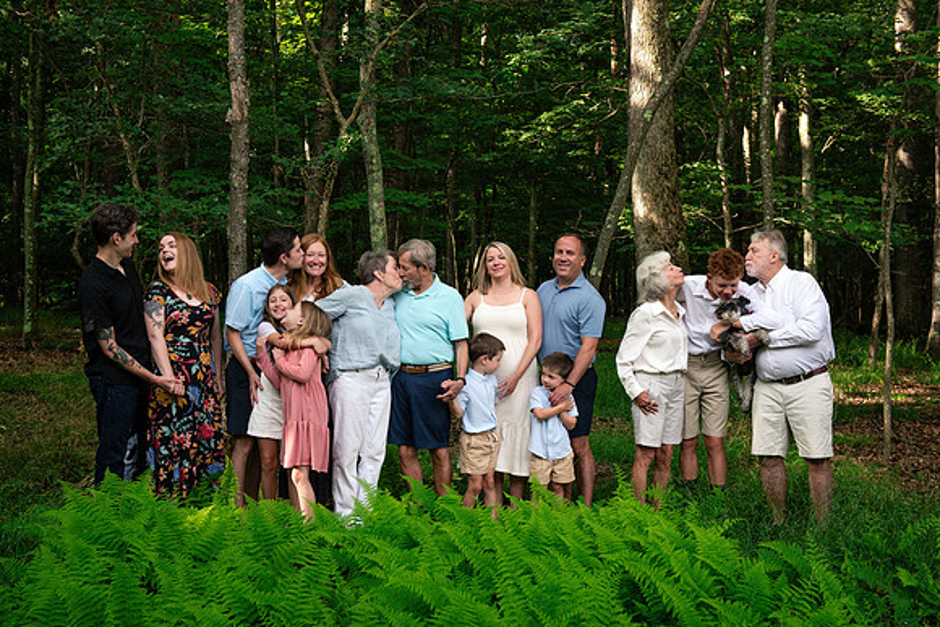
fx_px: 1175
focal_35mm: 45
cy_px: 314
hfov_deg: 43.6
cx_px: 470
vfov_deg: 29.9
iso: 800
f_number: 7.1
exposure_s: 1/320
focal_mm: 45
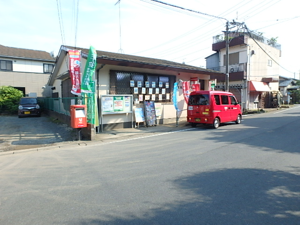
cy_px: 112
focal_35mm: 21
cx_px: 150
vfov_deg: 63.4
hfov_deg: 79.0
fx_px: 182
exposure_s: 1/800
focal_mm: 3.7
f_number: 3.5
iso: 200
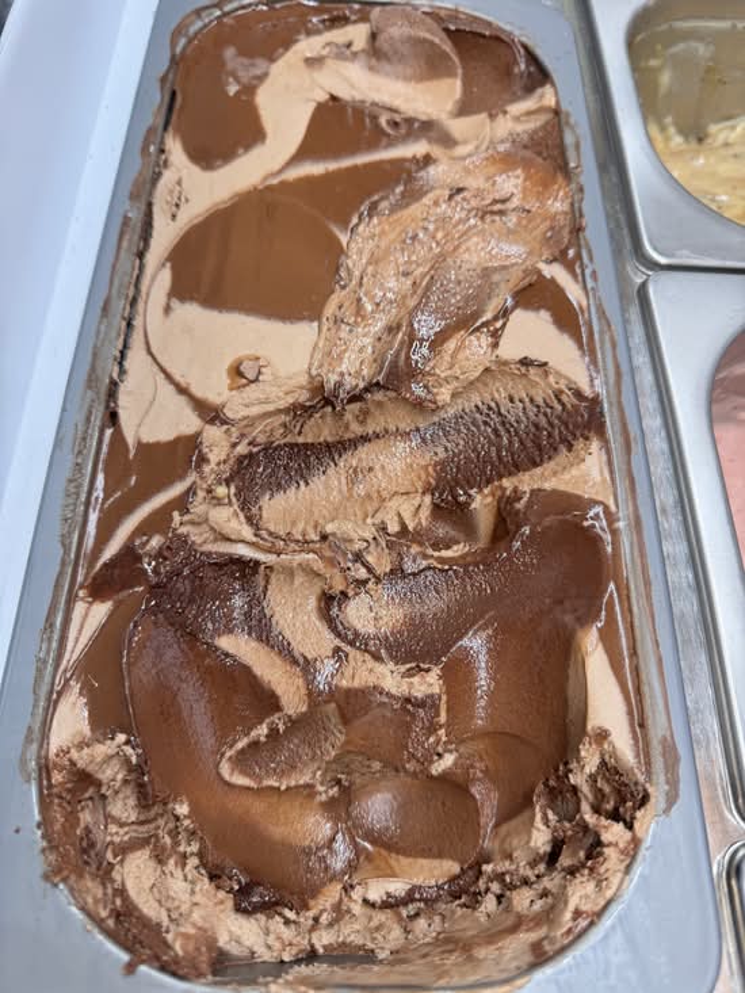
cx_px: 372
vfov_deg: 71.6
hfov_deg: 56.8
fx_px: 688
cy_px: 496
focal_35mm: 24
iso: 125
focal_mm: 6.76
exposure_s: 1/120
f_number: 1.78
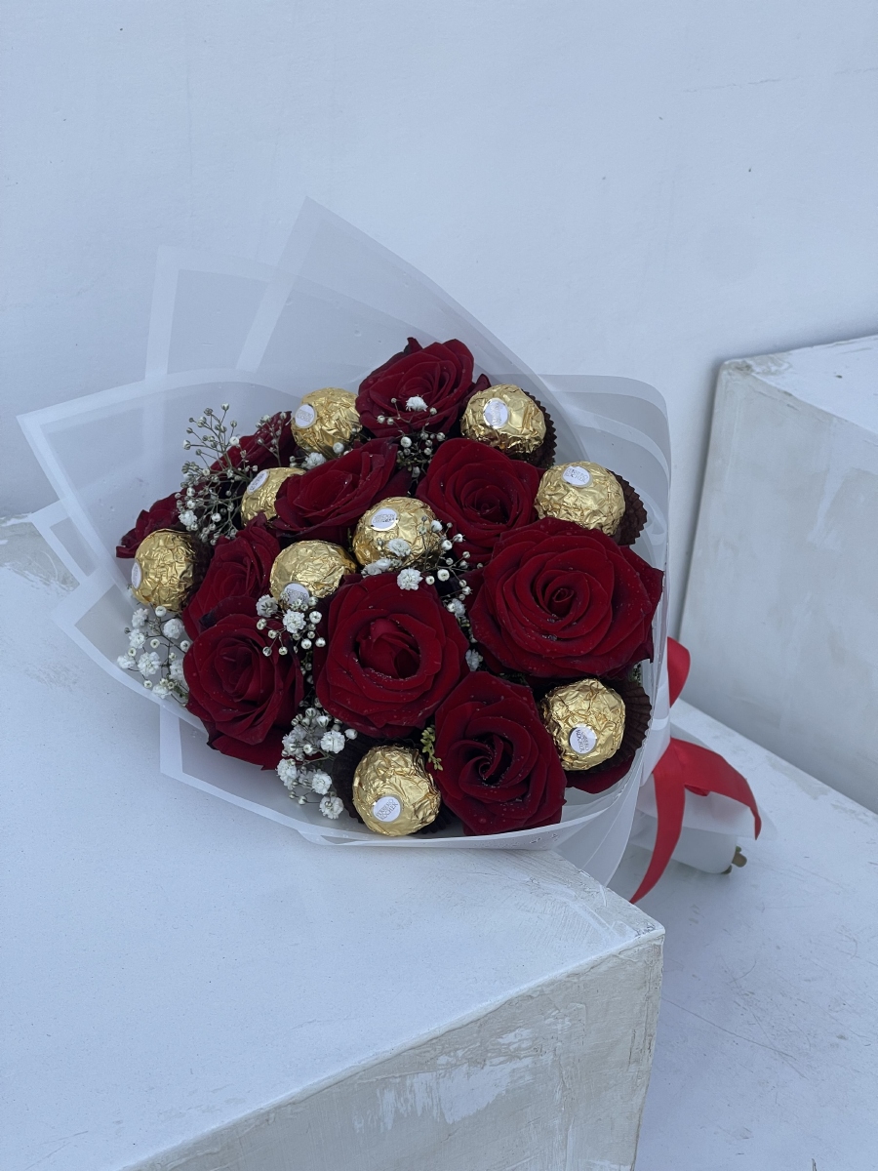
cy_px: 586
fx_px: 2164
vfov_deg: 30.3
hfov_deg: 22.9
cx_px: 439
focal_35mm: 64
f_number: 2.2
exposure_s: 1/256
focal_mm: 7.5
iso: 20
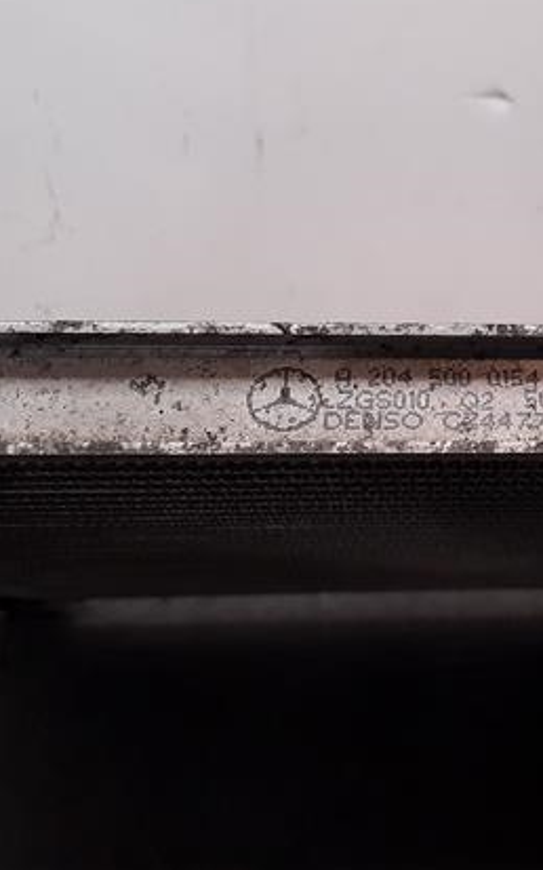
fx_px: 1090
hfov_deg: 26.7
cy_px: 375
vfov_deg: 43.4
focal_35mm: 46
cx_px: 520
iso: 40
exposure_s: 1/109
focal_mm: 2.91
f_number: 1.9
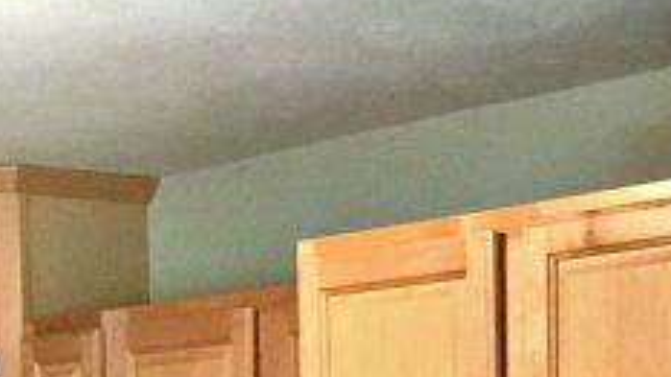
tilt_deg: -4.3
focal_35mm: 139
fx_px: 2473
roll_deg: -0.4
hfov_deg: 15.5
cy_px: 800
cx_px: 302
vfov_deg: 8.2
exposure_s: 1/15
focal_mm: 4.15
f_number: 2.2
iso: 125
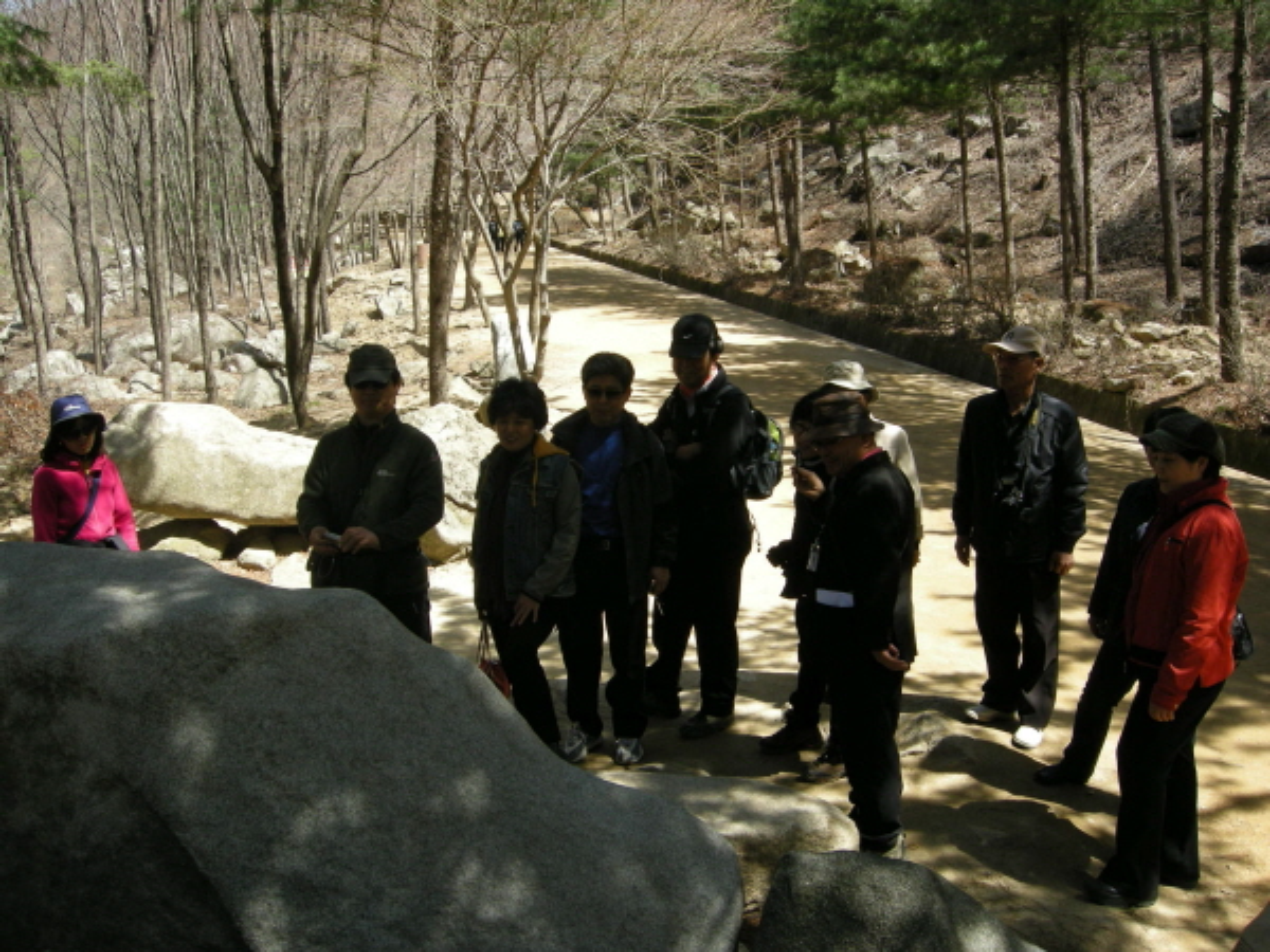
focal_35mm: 36
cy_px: 476
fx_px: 1321
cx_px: 635
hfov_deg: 51.4
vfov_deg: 39.7
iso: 64
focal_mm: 7.5
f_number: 4.3
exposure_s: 1/140
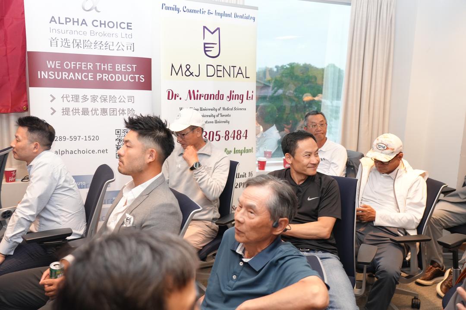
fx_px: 440
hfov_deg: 55.8
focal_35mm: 34
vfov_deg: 38.9
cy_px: 155
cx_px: 233
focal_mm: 34
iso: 2000
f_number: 4
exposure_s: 1/160
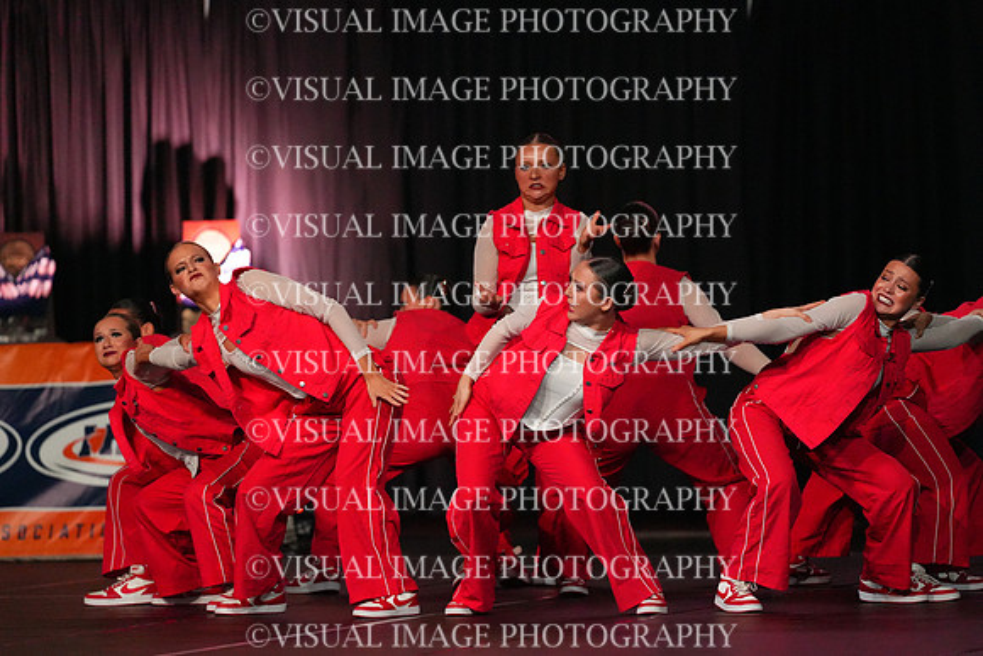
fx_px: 8193
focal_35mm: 300
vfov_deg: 4.6
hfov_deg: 6.9
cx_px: 492
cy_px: 328
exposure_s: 1/1250
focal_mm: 300
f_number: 3.5
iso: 16000
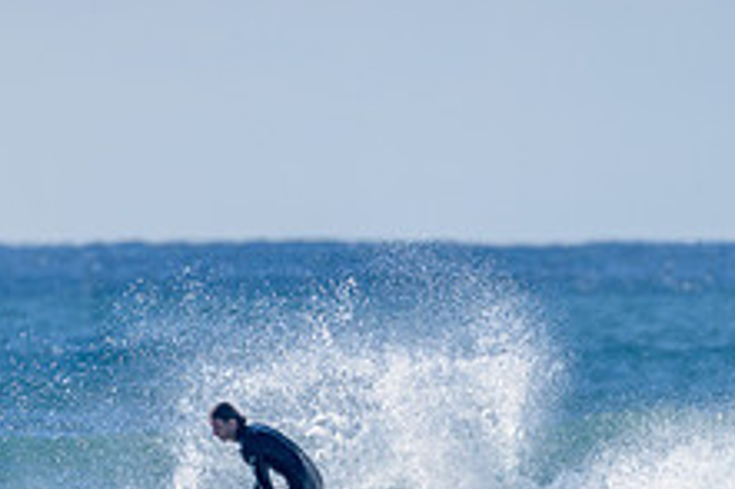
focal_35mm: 1340
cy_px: 577
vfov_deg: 1.0
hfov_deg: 1.5
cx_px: 241
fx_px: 27337
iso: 180
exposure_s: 1/2000
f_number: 5.6
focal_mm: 500
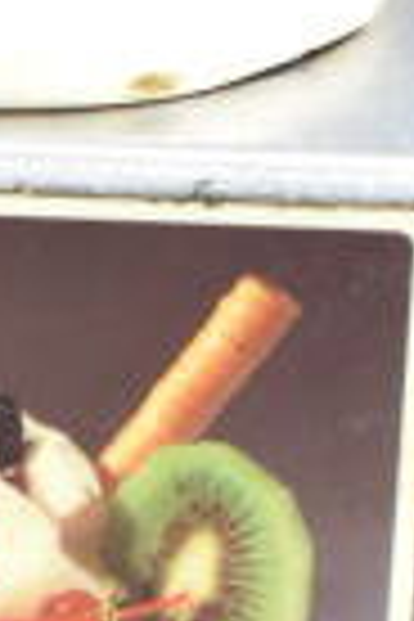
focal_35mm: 287
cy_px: 1278
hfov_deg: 4.7
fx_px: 4956
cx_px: -414
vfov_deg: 6.9
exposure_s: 1/50
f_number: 4.2
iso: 1800
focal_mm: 29
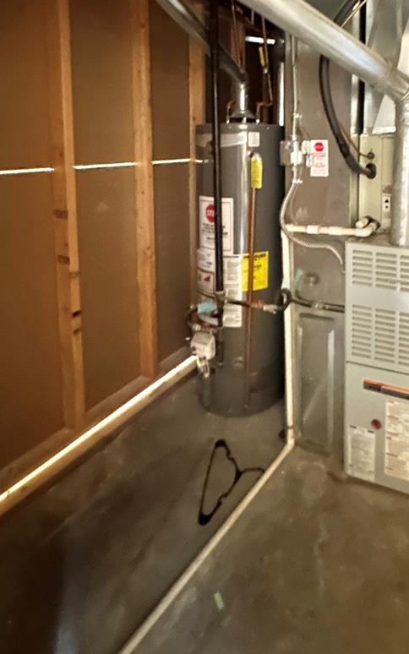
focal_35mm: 23
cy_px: 174
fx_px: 410
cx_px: 333
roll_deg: -0.7
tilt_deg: -4.3
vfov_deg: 72.5
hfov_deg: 49.6
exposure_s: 1/8
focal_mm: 2.22
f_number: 2.2
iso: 1600
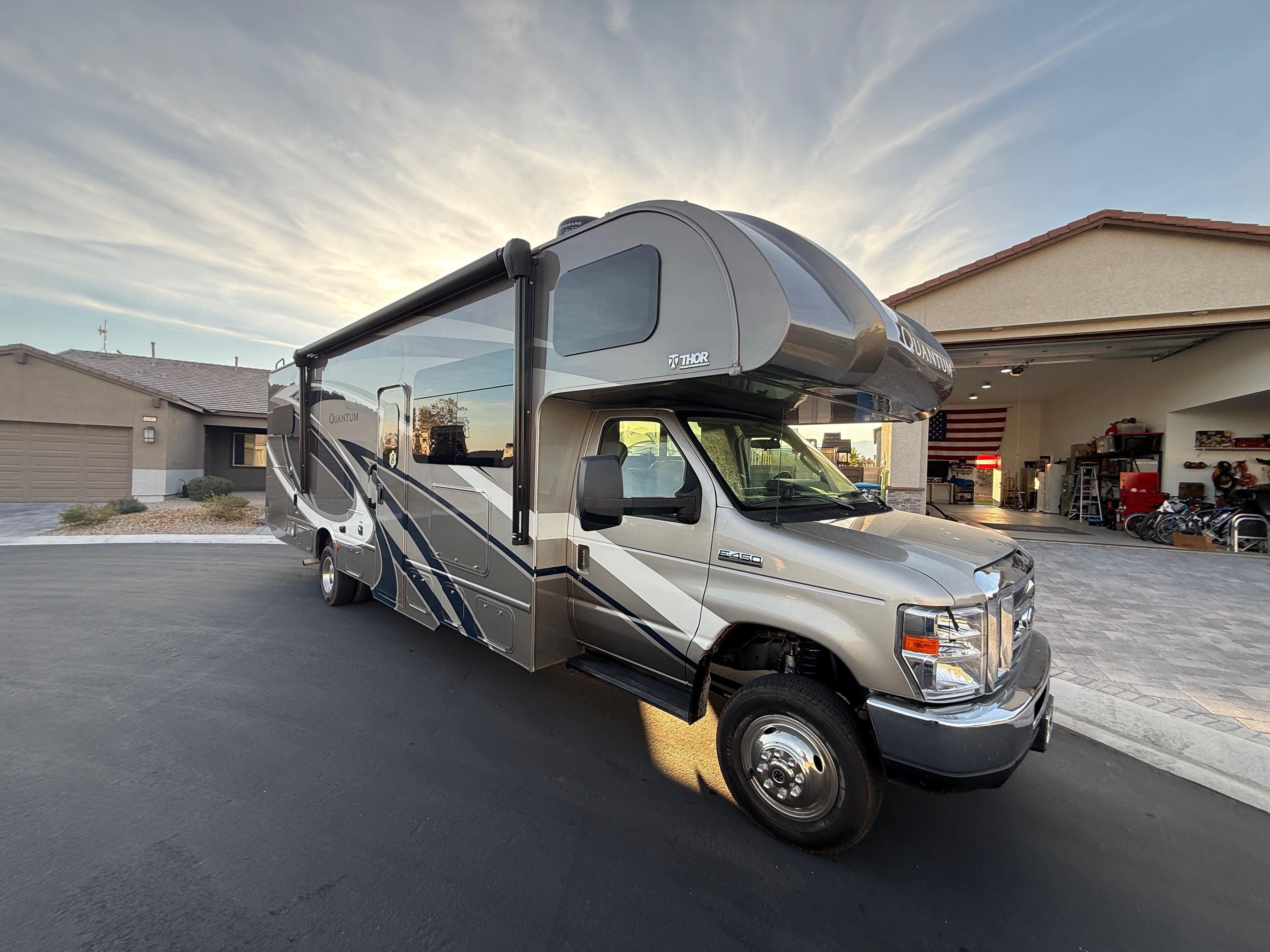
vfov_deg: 85.7
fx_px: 514
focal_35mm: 14
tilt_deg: +1.7
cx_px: 635
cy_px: 476
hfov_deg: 102.1
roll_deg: -1.3
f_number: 2.2
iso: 50
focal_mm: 2.22
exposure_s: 1/217
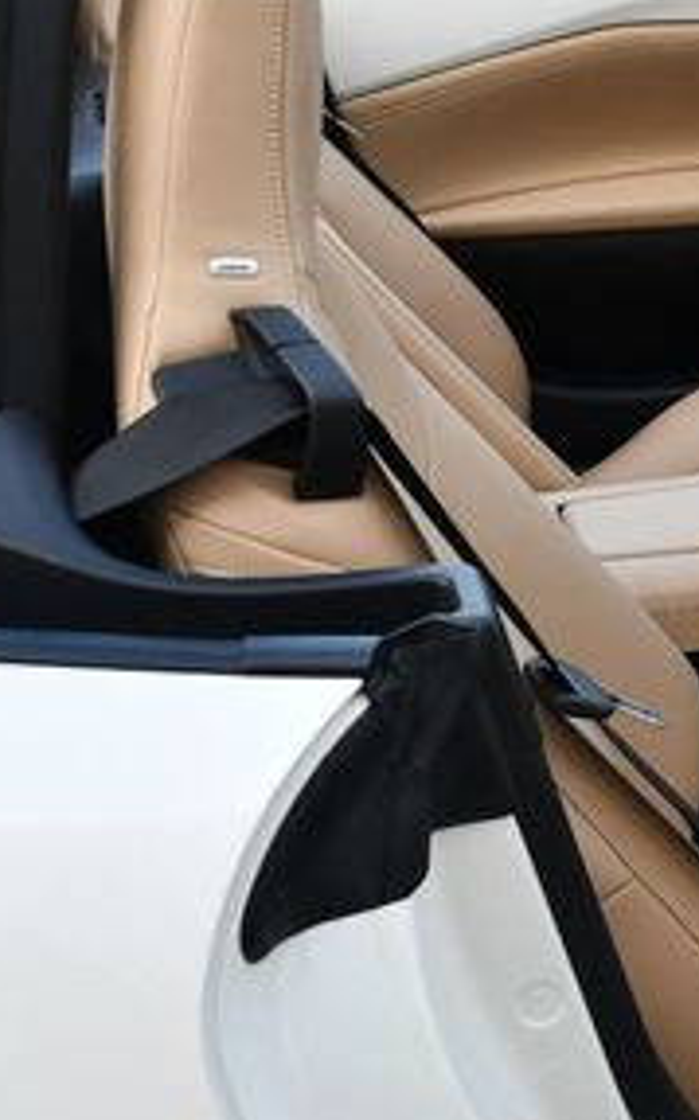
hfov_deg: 15.2
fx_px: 2503
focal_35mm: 82
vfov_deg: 25.2
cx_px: 914
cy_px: 484
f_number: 5.6
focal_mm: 18
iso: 400
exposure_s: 1/250
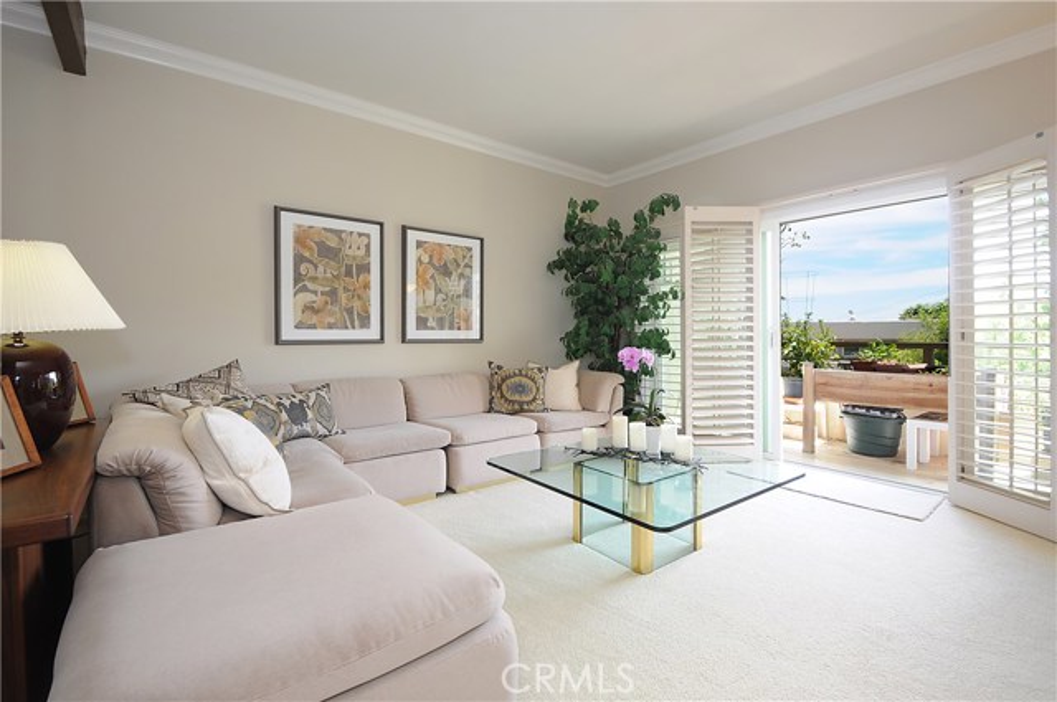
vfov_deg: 77.2
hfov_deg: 100.5
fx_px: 440
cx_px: 528
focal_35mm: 15
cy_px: 351
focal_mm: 10
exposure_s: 1/20
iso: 320
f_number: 8
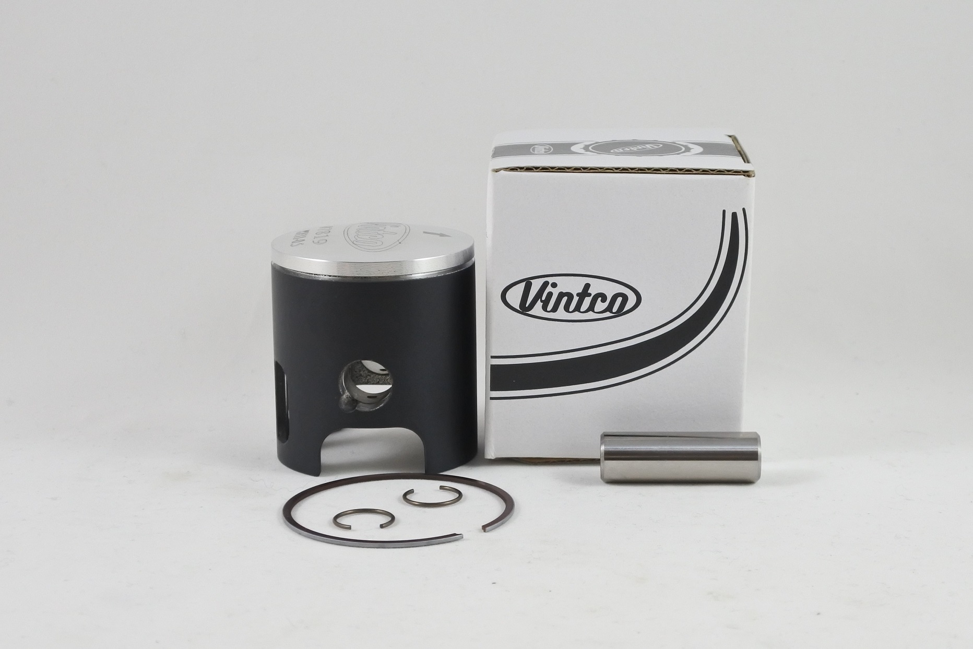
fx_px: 1297
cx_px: 486
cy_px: 324
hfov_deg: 41.1
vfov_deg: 28.1
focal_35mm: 48
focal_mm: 18
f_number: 4.5
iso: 400
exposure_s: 1/125
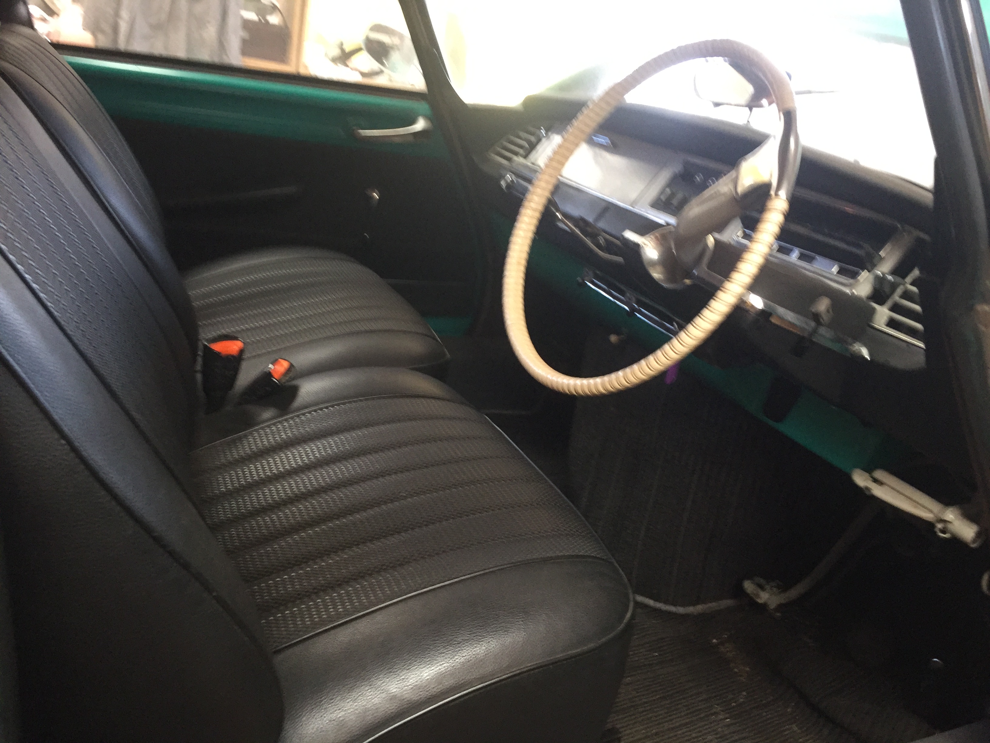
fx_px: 829
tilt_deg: -19.6
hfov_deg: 61.7
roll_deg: -12.6
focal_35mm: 29
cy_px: 372
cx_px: 495
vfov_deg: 48.2
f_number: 2.2
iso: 250
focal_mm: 4.15
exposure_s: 1/33
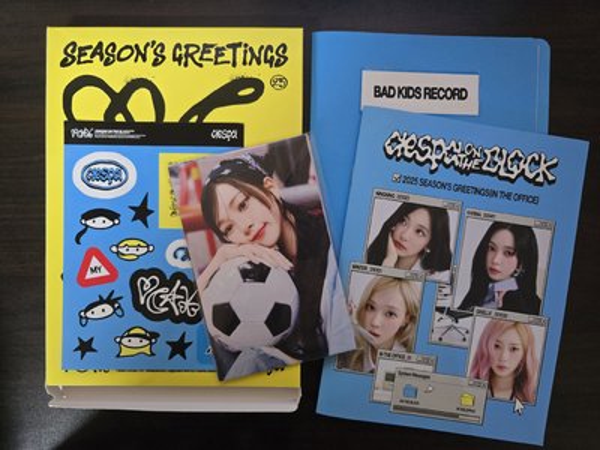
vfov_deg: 58.9
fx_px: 399
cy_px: 225
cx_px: 300
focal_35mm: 23
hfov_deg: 73.9
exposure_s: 1/60.2
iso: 1250
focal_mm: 6.3
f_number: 1.7
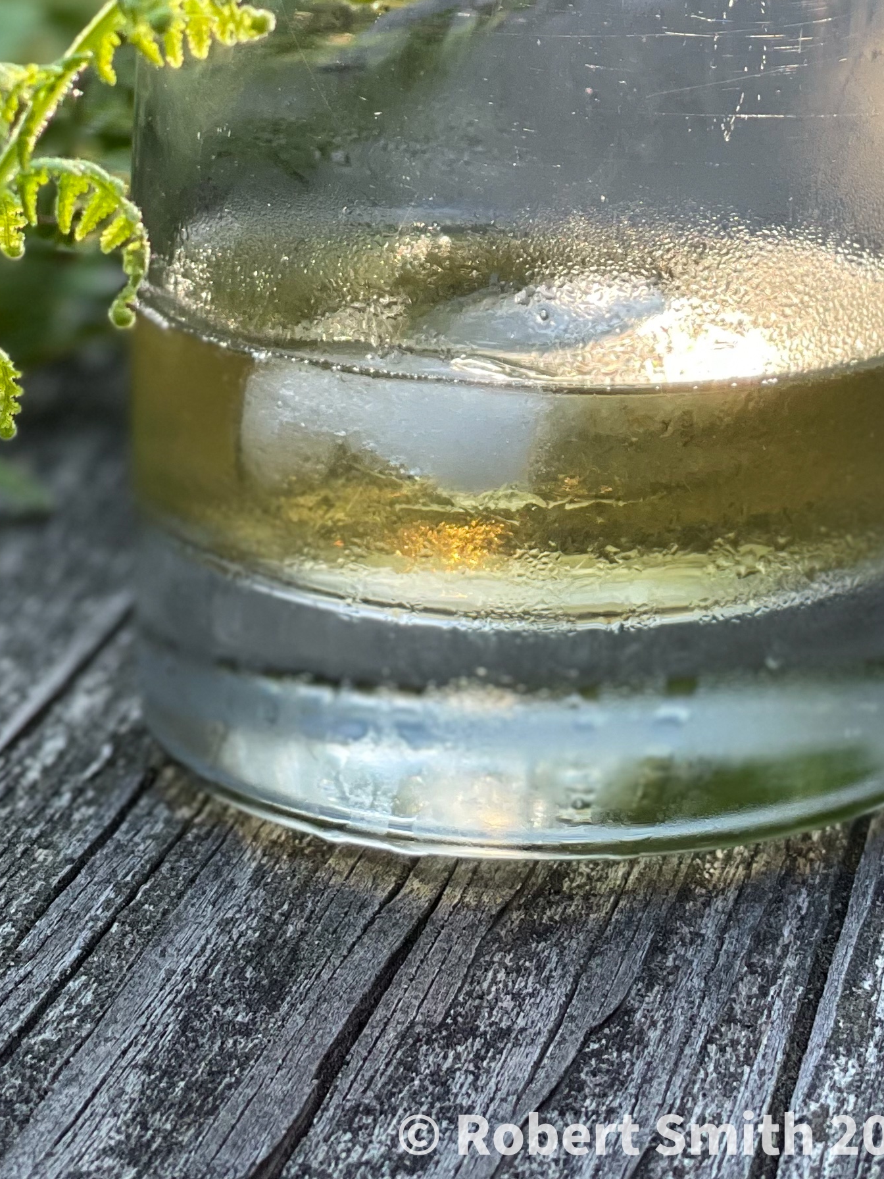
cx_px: 617
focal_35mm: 144
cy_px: -137
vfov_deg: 13.4
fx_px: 4903
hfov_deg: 10.3
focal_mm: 7.5
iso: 50
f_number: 2.2
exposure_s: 1/120
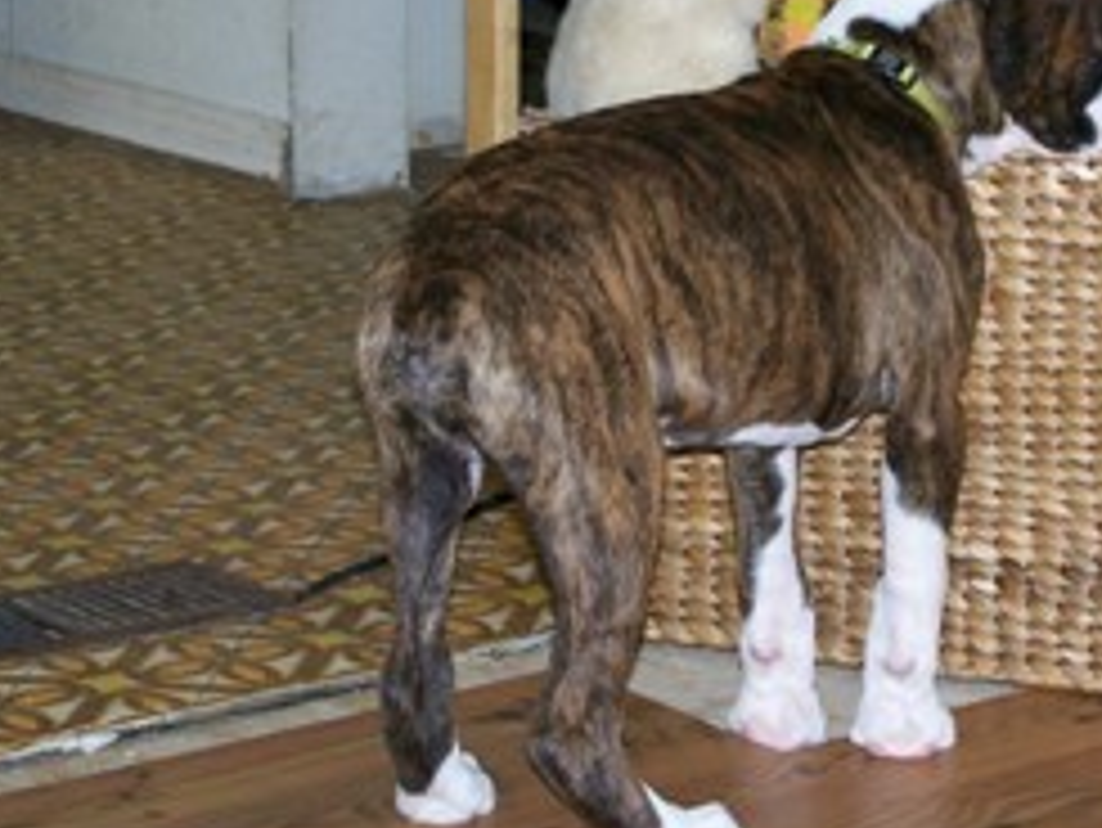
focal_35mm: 137
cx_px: 828
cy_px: 310
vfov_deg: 10.8
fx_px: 4364
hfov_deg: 14.3
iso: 160
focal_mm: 12.4
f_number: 3.2
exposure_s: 1/80
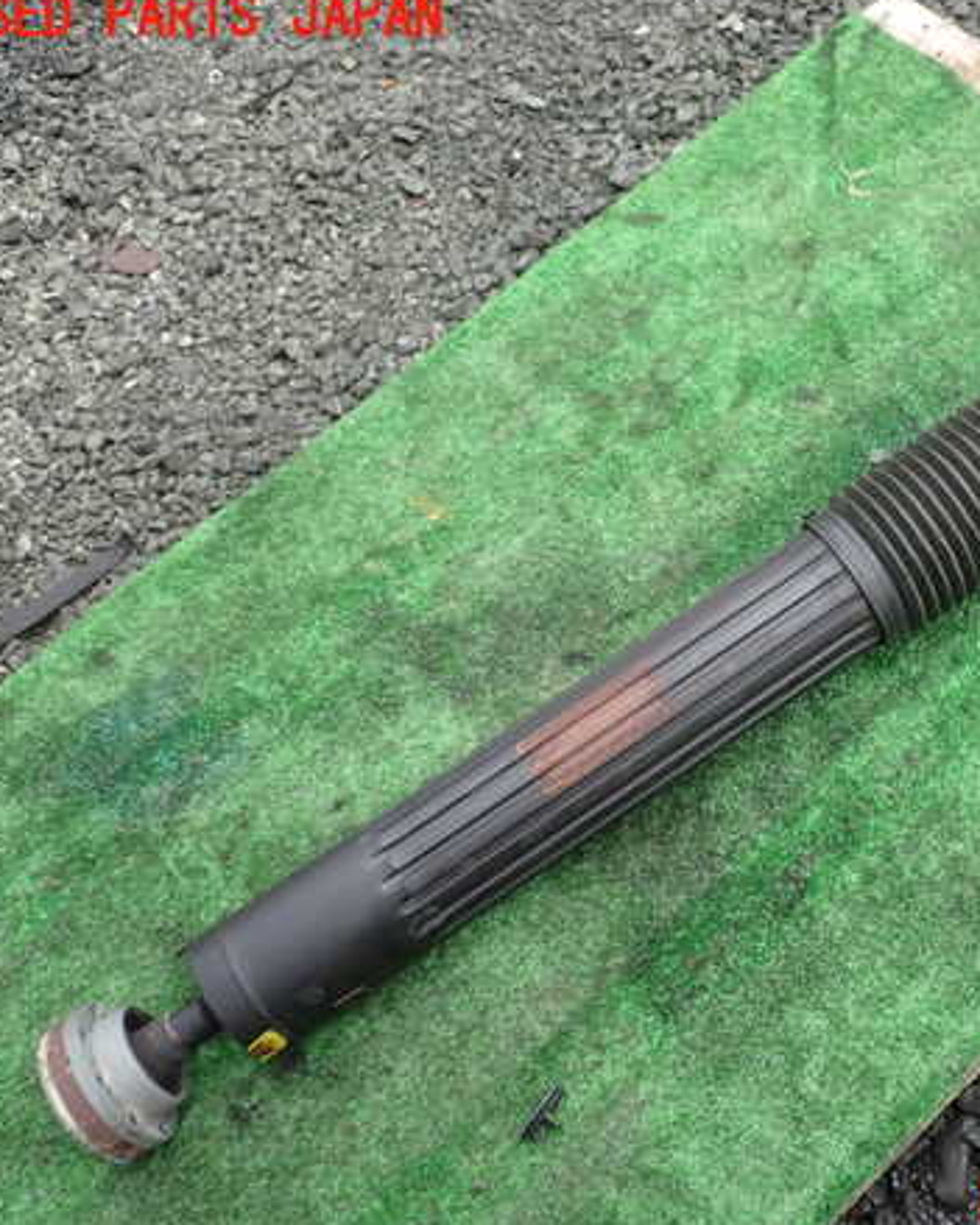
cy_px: 611
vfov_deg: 45.8
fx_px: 1451
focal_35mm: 40
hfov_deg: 36.2
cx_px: 773
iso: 100
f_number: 2.3
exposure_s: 1/100
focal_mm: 5.4
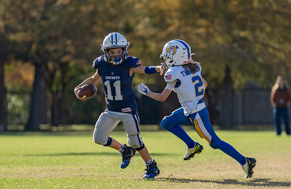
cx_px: 127
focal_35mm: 404
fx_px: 3240
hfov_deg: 5.1
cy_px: 122
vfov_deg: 3.3
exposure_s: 1/1600
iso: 125
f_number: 2.8
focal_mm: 200
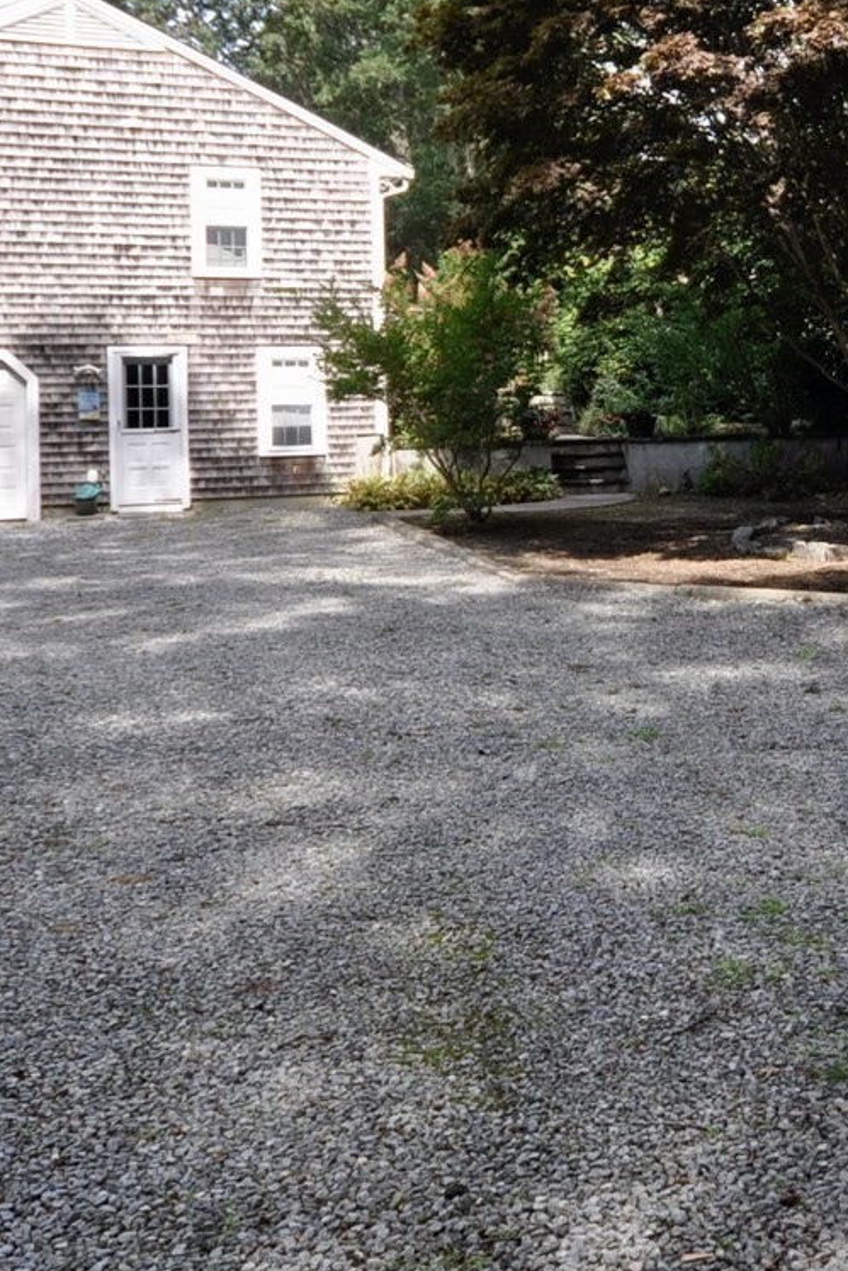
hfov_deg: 31.3
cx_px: 749
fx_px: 1448
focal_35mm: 41
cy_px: 396
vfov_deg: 46.4
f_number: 5.6
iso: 200
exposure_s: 1/125
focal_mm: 10
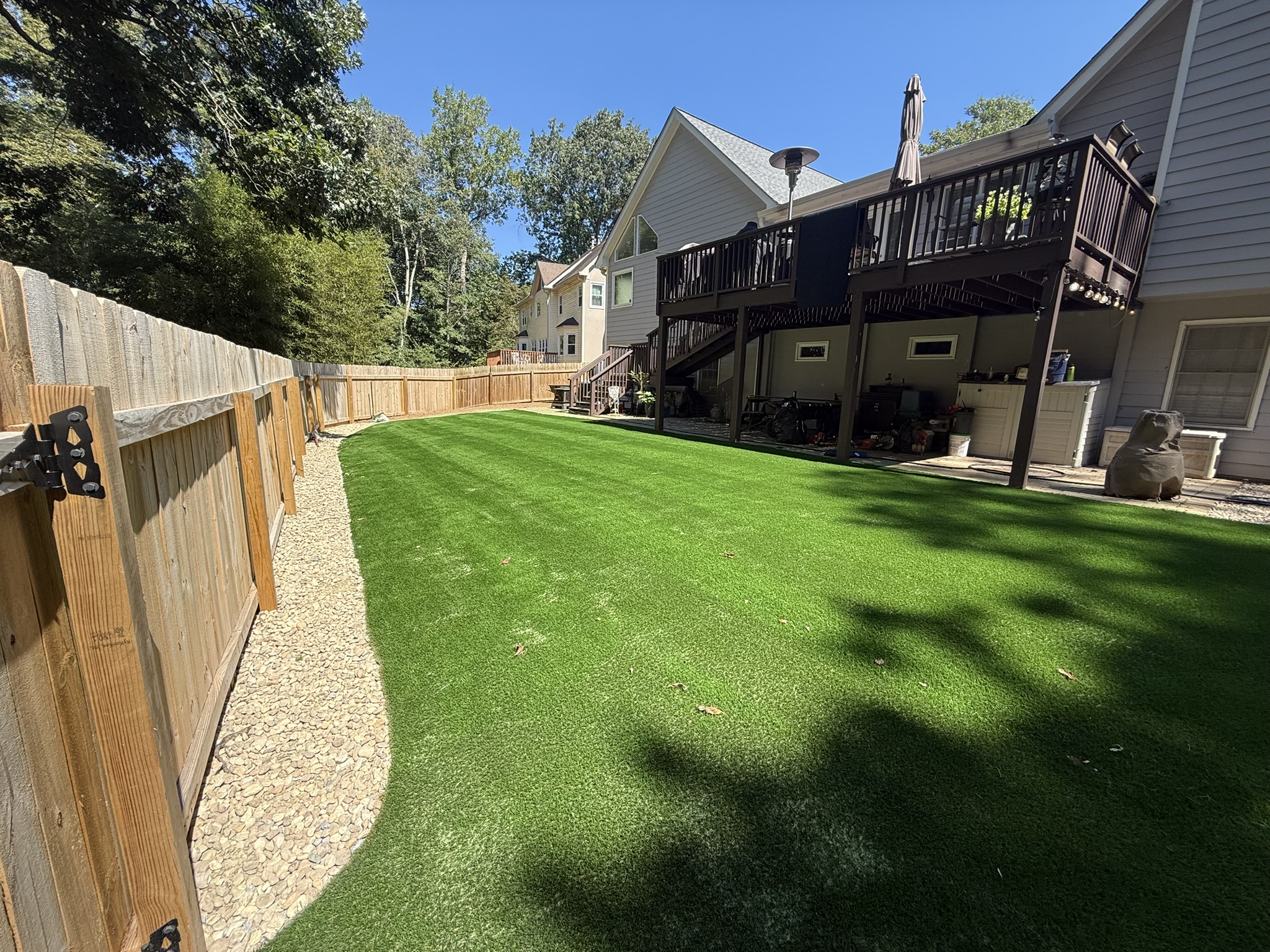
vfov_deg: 85.7
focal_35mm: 14
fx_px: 514
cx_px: 635
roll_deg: -2.1
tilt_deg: -9.9
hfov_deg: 102.1
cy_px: 476
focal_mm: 2.22
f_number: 2.2
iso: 50
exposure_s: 1/638
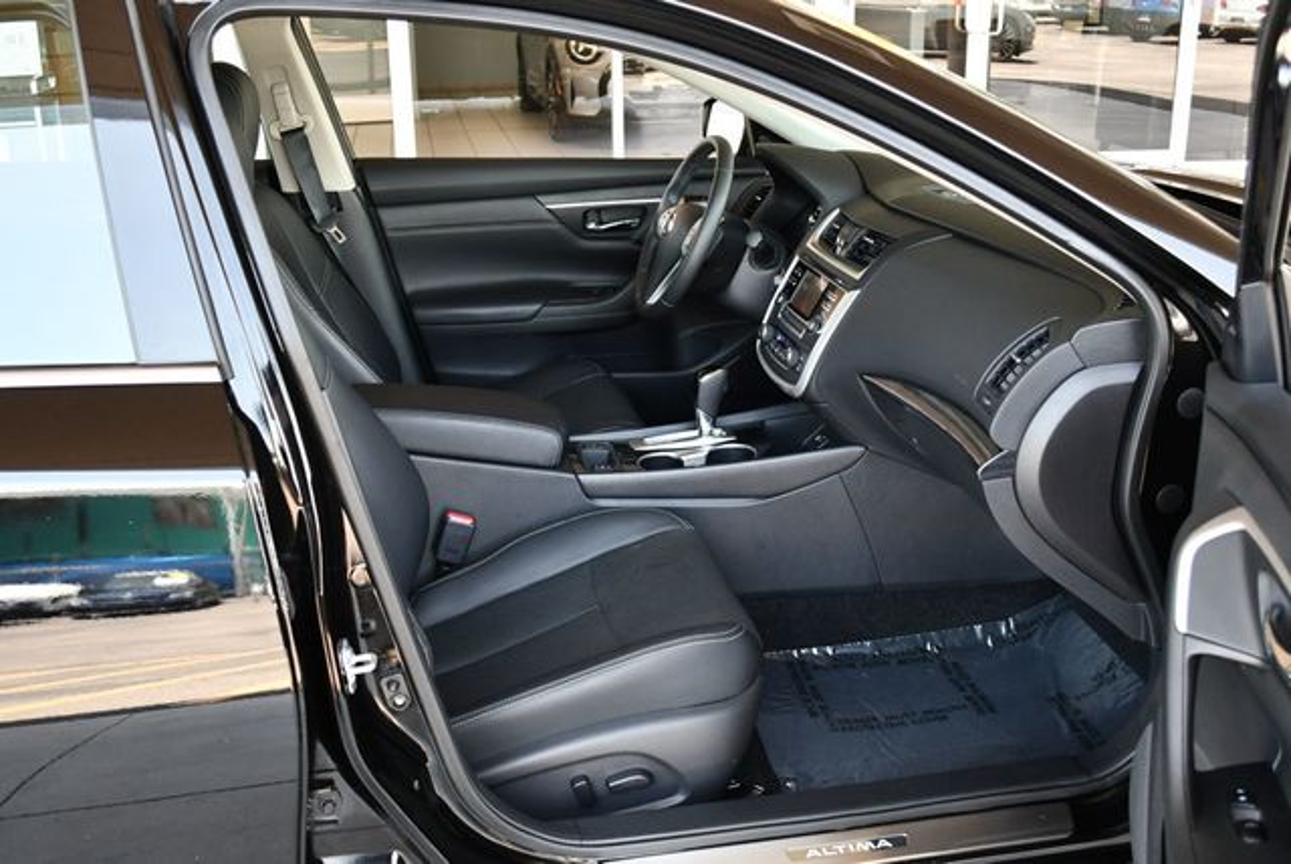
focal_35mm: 36
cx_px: 646
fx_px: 1292
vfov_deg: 36.9
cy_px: 432
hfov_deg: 53.1
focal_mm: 18
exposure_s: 1/250
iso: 800
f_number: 3.5
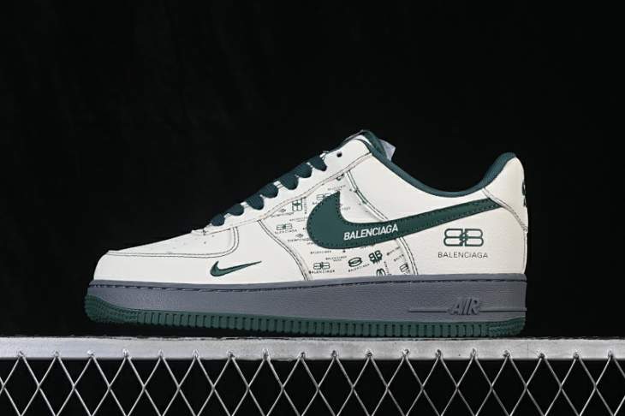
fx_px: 1301
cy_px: 208
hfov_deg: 27.0
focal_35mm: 75
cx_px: 312
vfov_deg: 18.2
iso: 160
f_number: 8
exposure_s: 1/80
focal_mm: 50
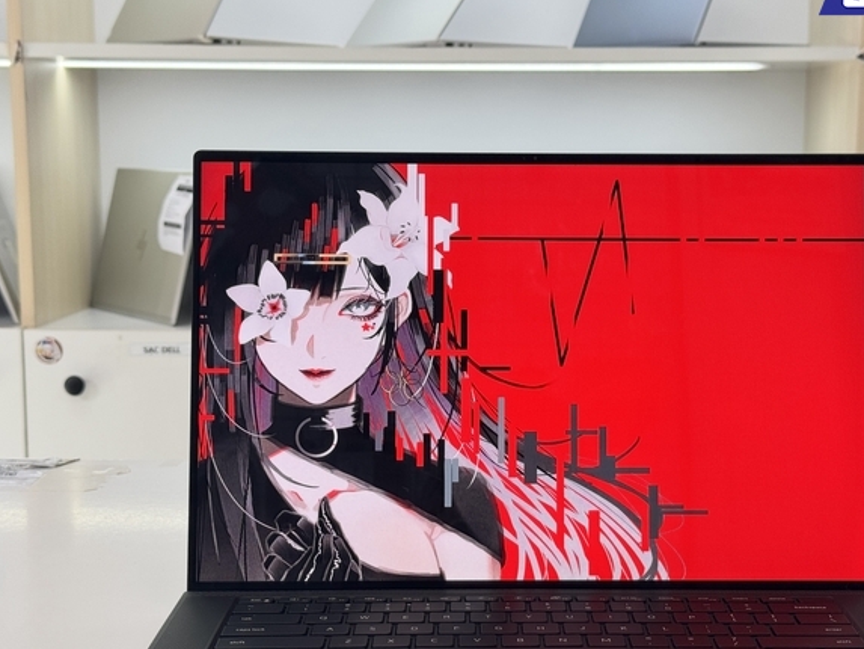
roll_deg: +0.4
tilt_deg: -9.2
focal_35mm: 67
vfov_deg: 21.9
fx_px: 1673
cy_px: 389
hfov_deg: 28.9
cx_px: 531
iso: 64
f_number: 1.78
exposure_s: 1/124
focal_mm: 6.76
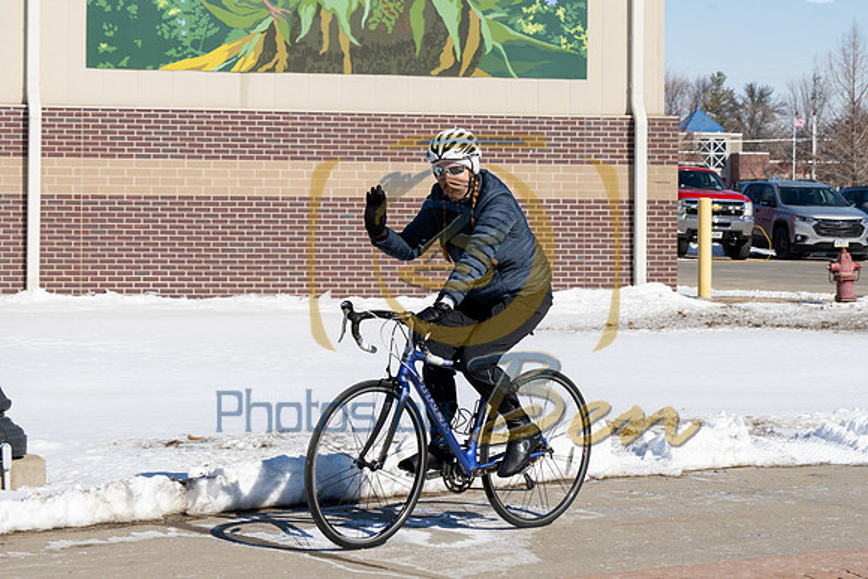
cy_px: 159
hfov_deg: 19.0
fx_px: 2596
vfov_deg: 12.7
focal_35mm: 108
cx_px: 393
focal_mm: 70
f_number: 10
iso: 250
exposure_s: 1/500
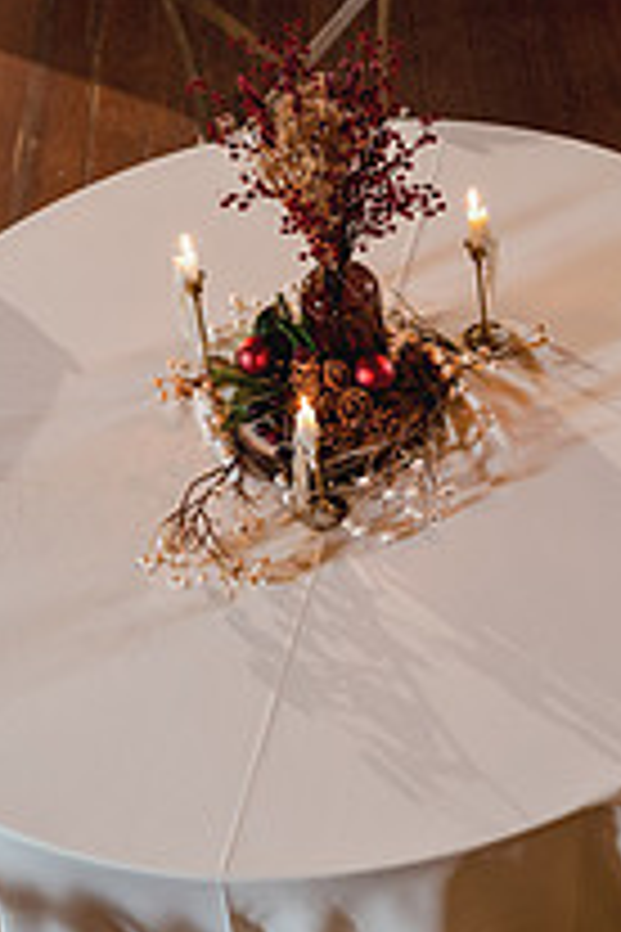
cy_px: 306
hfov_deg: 17.5
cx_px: 626
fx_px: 1966
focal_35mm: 76
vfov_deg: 26.5
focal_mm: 35
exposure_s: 1/60
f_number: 2.5
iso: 400
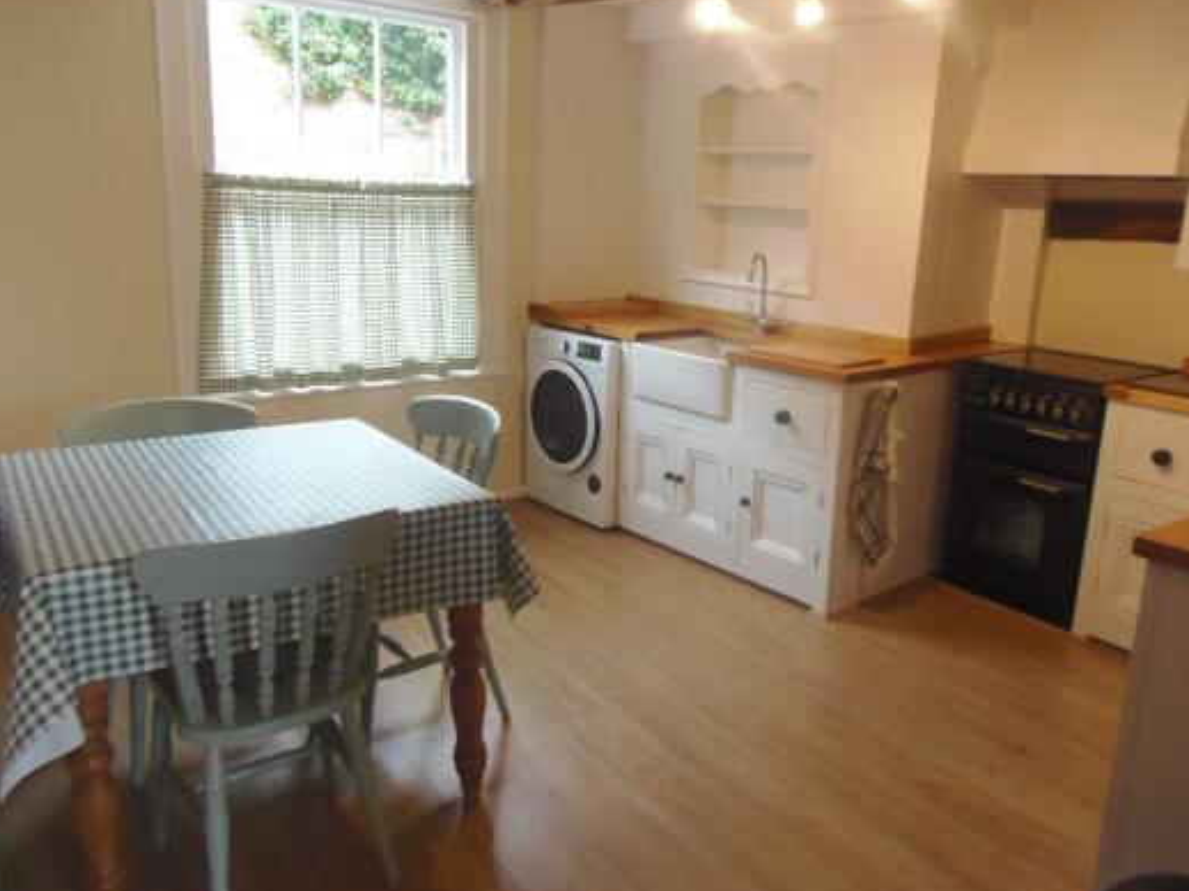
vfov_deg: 51.3
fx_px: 927
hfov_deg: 65.3
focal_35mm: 27
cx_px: 630
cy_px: 435
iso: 250
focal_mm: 4.3
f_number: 2.9
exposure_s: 1/25
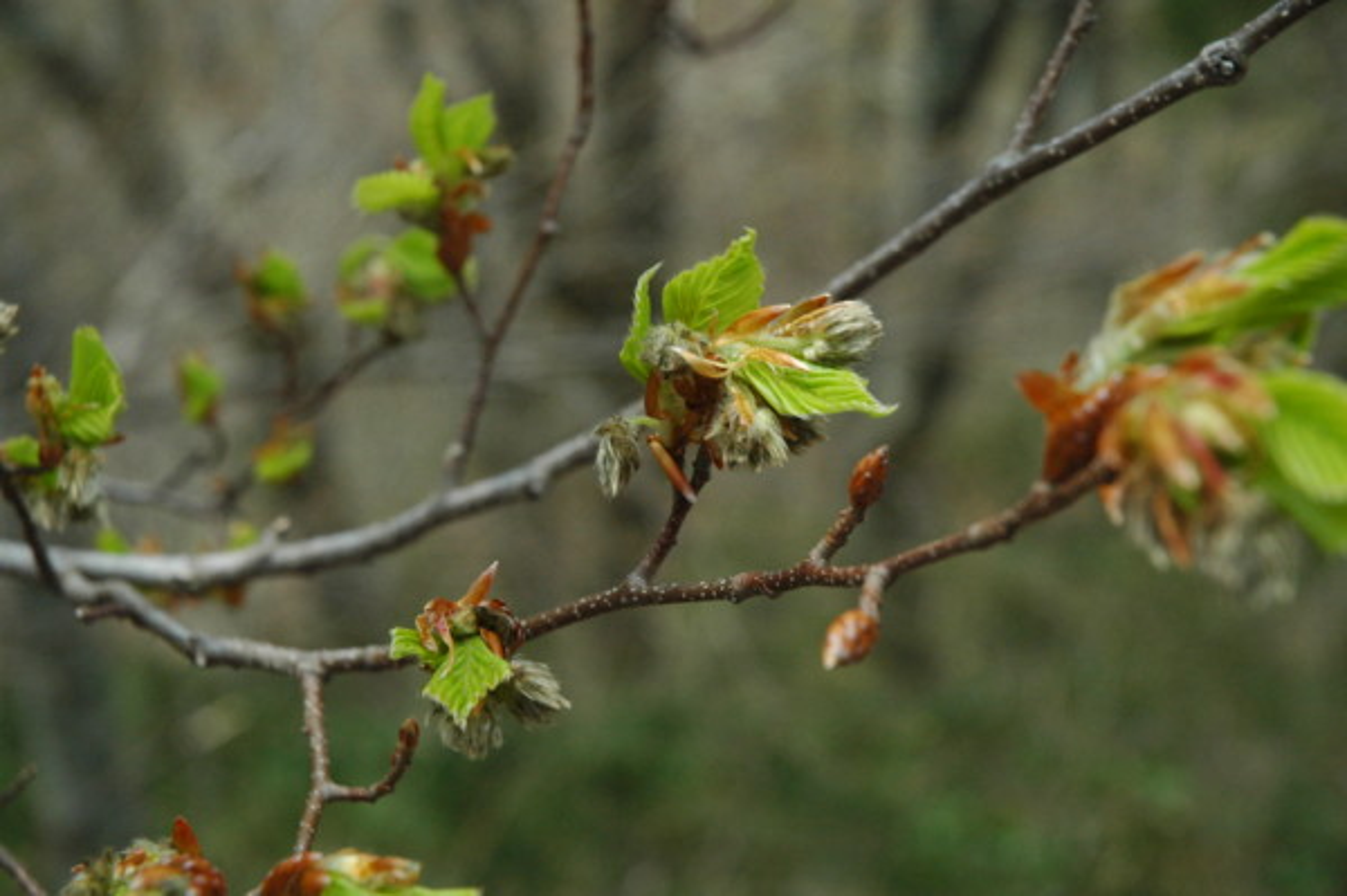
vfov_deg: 13.0
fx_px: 3925
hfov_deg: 19.5
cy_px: 448
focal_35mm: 105
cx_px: 674
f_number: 8
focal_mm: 70
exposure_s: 1/640
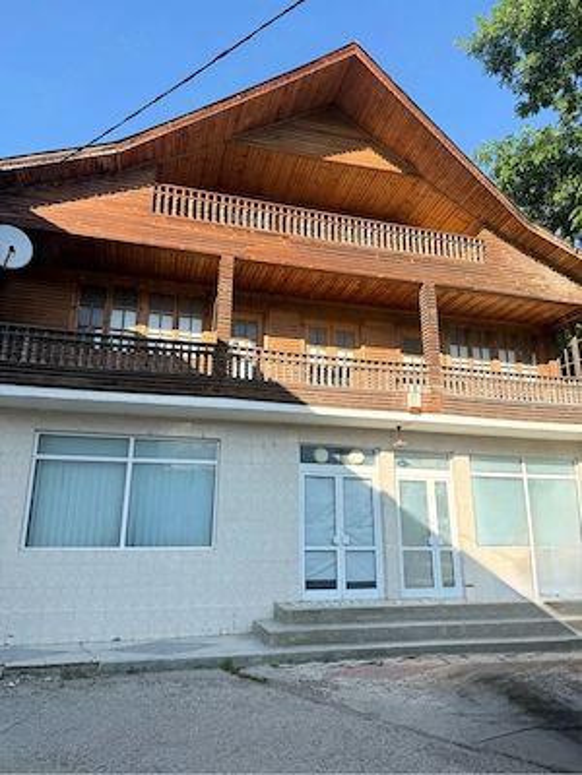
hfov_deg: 56.8
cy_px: 388
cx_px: 291
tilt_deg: +18.8
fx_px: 538
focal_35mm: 24
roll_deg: -2.5
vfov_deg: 71.6
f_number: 1.78
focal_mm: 6.76
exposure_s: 1/2000
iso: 100
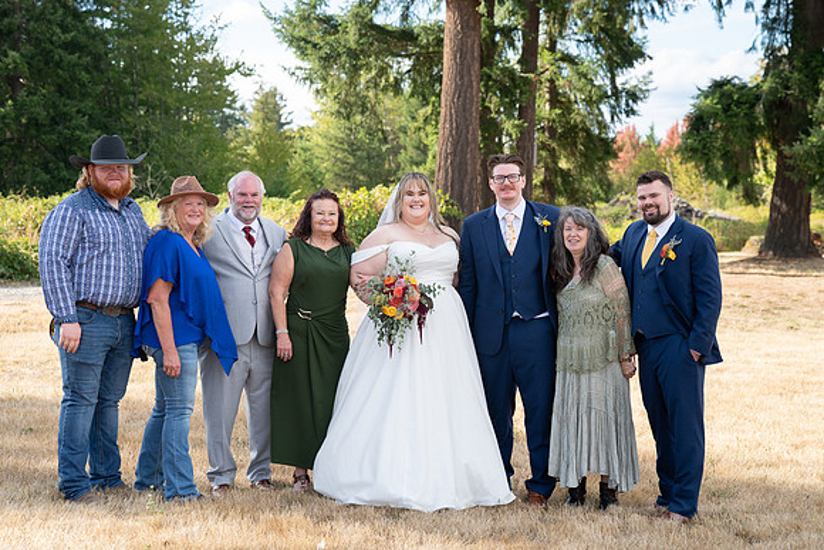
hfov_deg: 29.2
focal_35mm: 69
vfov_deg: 19.7
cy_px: 275
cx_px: 412
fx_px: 1580
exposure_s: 1/400
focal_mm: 69
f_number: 5
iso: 250
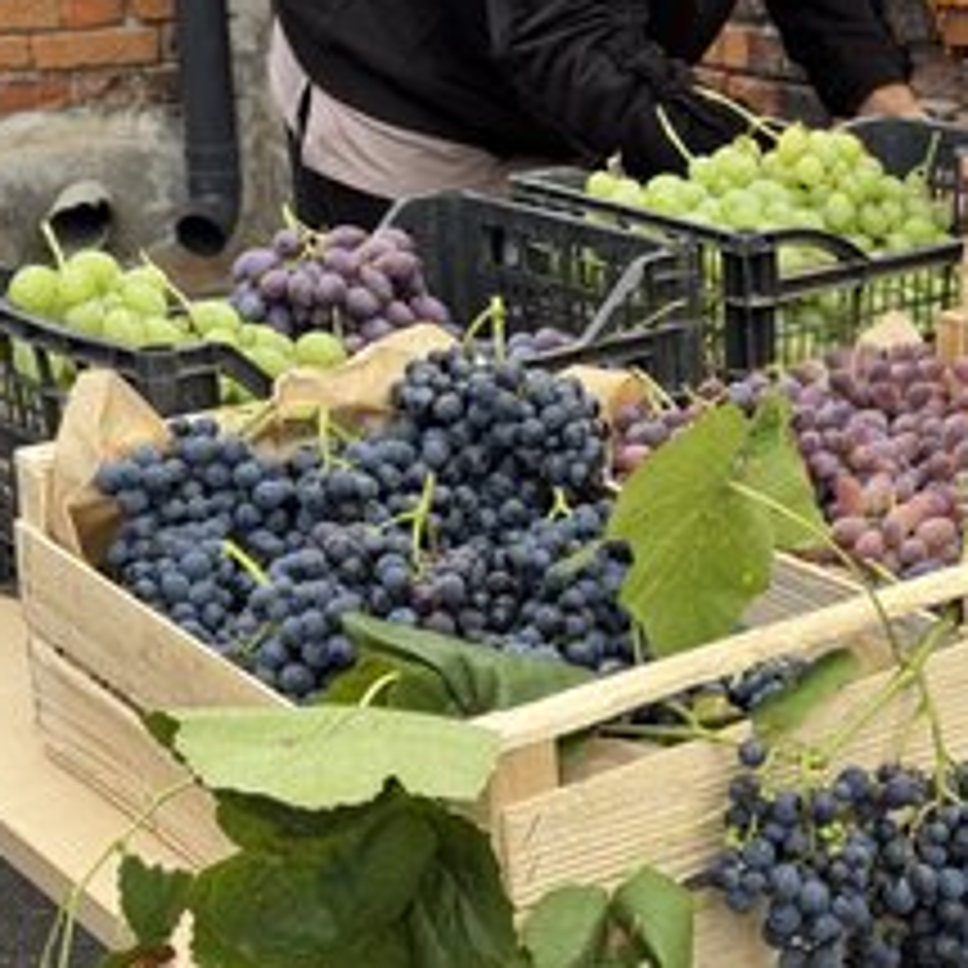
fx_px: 2499
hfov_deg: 21.5
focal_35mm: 79
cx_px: 837
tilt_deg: -15.9
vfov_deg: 21.9
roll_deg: +1.0
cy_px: 432
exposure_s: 1/588
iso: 64
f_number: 1.78
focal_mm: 6.76
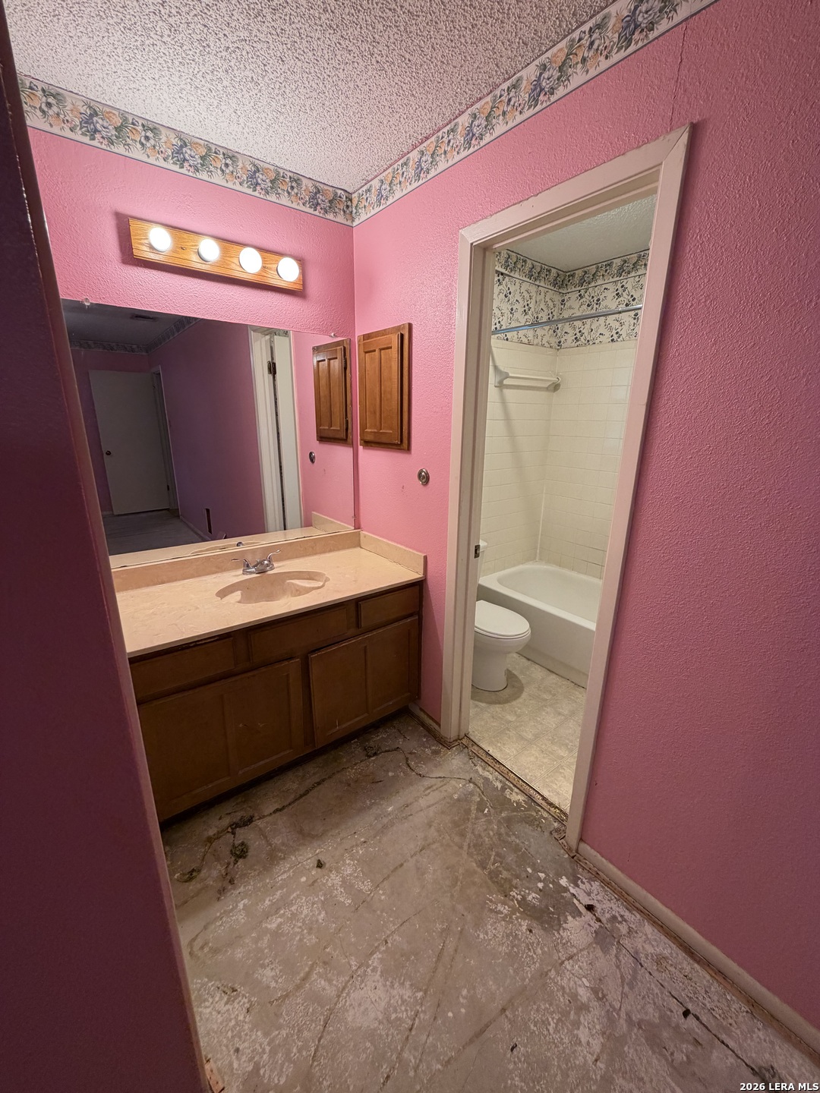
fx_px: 442
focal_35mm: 14
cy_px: 546
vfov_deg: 102.1
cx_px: 410
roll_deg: -1.0
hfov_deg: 85.7
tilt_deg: -14.7
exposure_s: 1/60
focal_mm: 2.22
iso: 200
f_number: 2.2
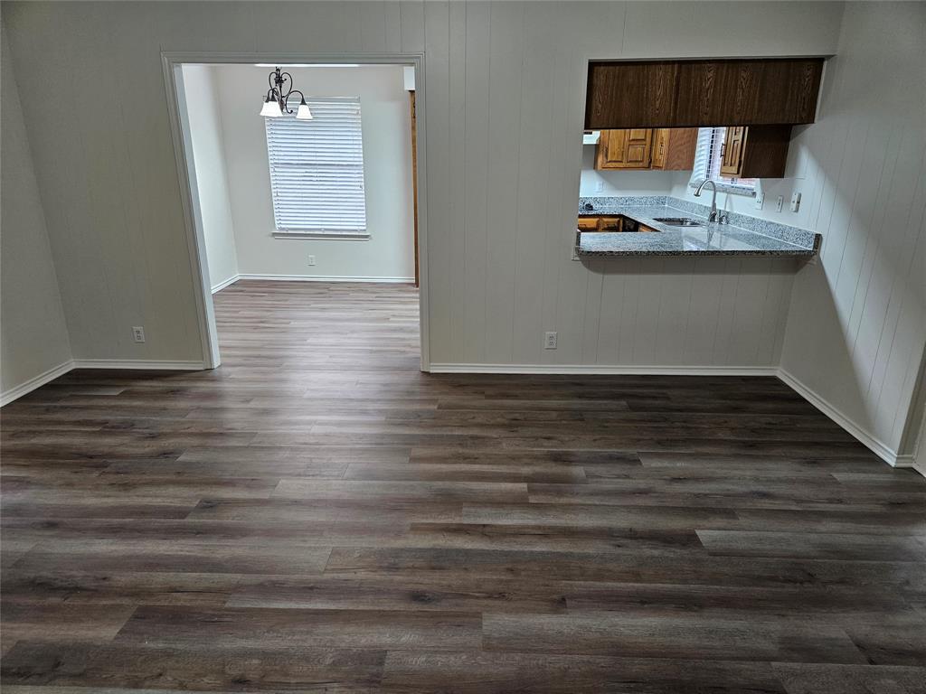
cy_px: 347
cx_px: 463
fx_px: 615
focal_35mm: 23
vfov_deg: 58.9
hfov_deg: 73.9
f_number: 1.8
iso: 320
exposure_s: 1/120
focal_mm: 5.4
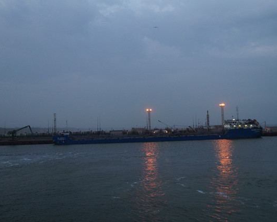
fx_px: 279
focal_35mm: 34
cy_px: 111
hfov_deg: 52.8
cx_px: 148
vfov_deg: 43.4
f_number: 4
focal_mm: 20
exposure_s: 1/160
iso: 640
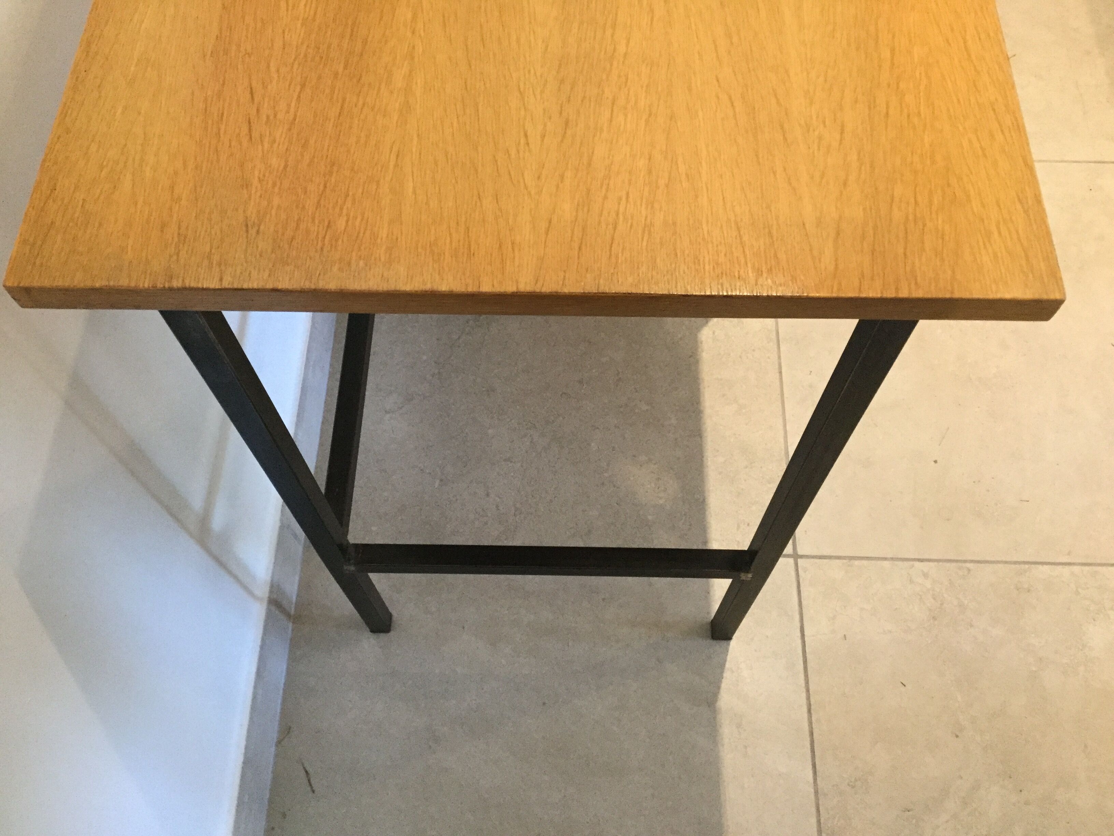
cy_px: 418
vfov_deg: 45.4
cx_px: 557
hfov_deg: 58.4
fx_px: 998
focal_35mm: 31
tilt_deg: -64.4
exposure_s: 1/20
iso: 200
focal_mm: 3.3
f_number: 2.4
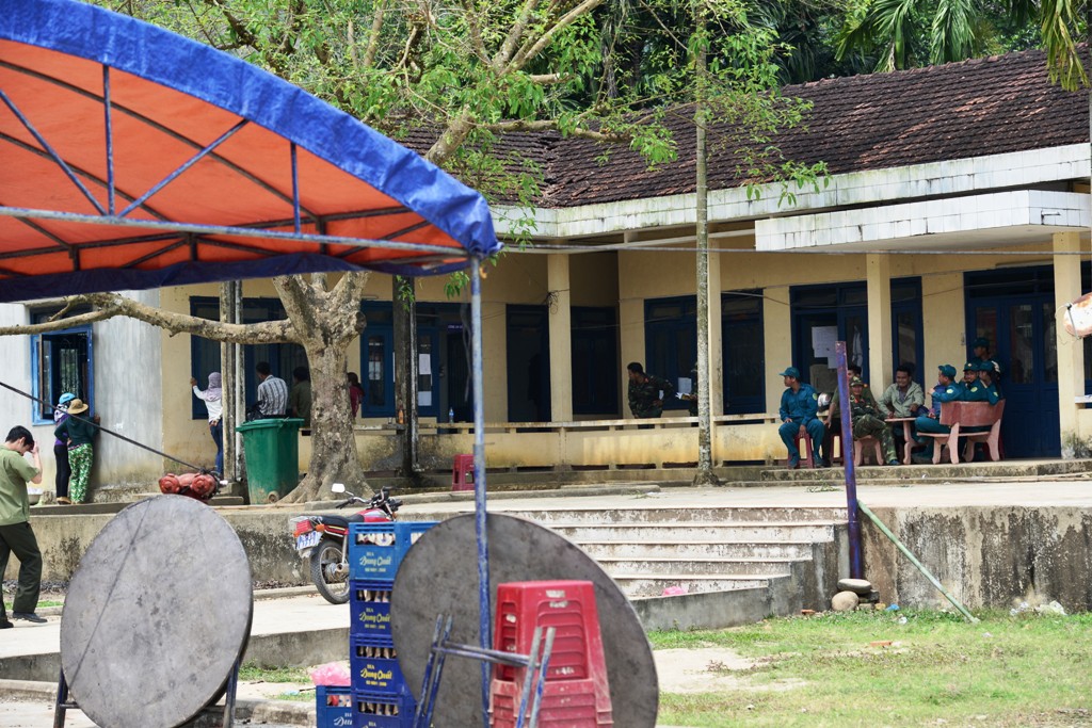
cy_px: 364
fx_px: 2609
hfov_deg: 23.6
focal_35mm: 86
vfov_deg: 15.9
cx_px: 546
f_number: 5.6
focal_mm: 86
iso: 200
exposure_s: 1/500
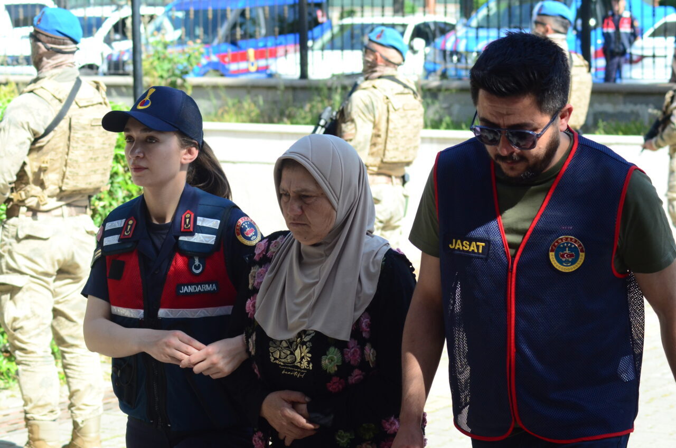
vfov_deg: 13.0
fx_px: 1968
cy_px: 224
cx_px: 338
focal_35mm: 105
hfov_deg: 19.5
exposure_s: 1/800
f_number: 7.1
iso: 800
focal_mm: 70
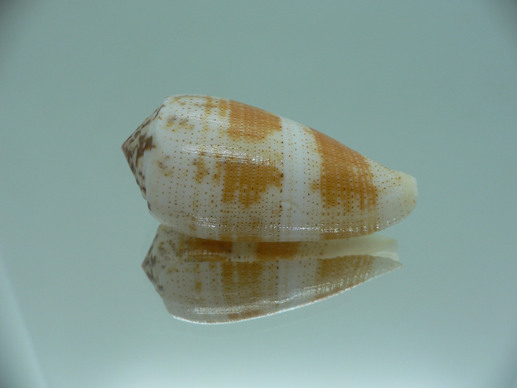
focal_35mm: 35
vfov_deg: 40.7
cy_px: 194
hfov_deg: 52.6
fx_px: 523
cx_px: 258
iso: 80
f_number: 2.8
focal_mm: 4.6
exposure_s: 1/60
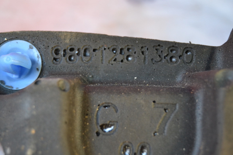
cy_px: 78
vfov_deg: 16.5
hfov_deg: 24.6
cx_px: 116
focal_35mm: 82
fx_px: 534
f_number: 5.6
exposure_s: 1/60
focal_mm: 55
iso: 1400
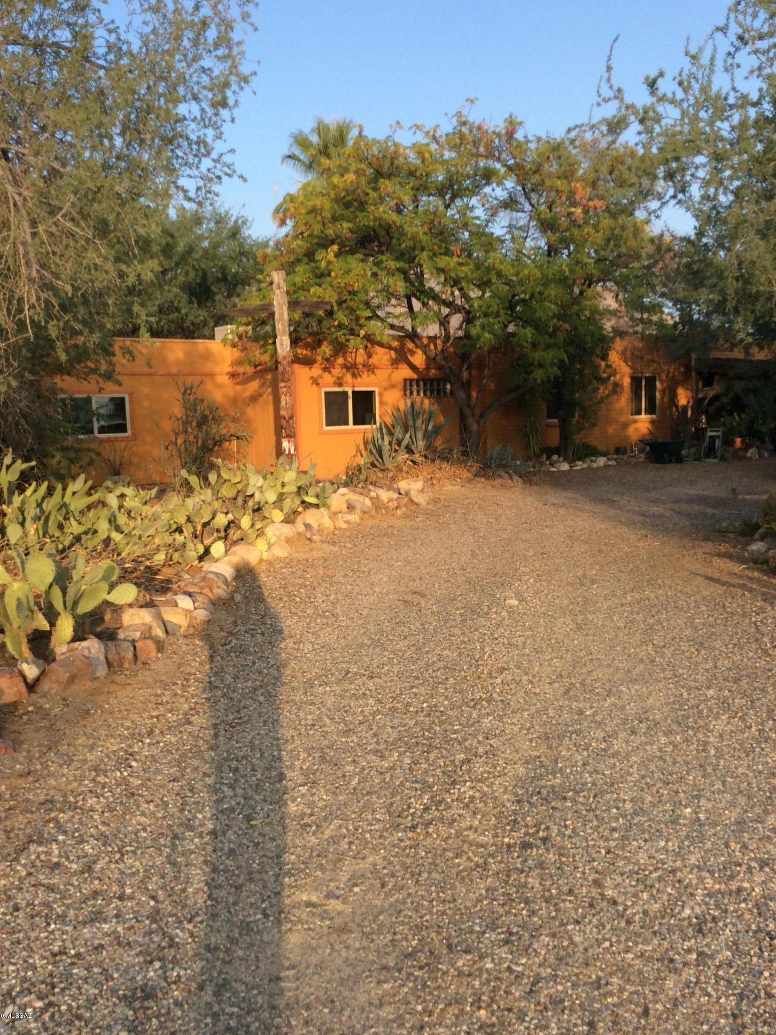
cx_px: 380
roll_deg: +1.6
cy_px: 515
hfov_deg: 42.9
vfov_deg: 55.4
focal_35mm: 33
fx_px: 986
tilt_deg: -5.9
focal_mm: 3.3
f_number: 2.4
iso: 32
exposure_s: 1/529
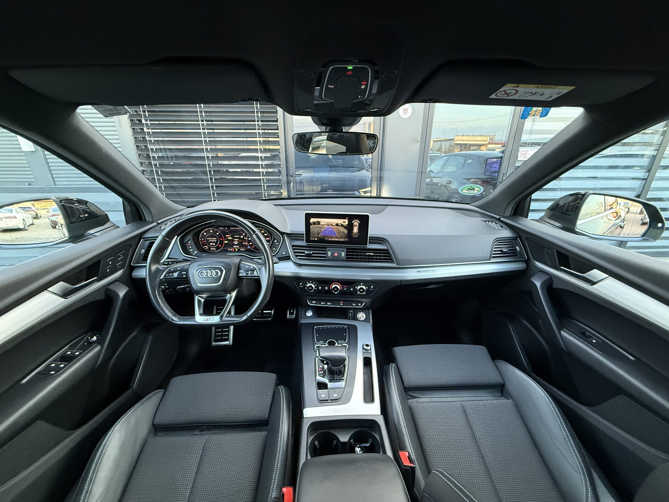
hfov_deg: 102.1
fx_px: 271
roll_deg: -0.5
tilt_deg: -20.4
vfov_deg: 85.7
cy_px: 251
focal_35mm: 14
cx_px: 334
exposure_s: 1/60
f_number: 2.2
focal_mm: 2.22
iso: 400
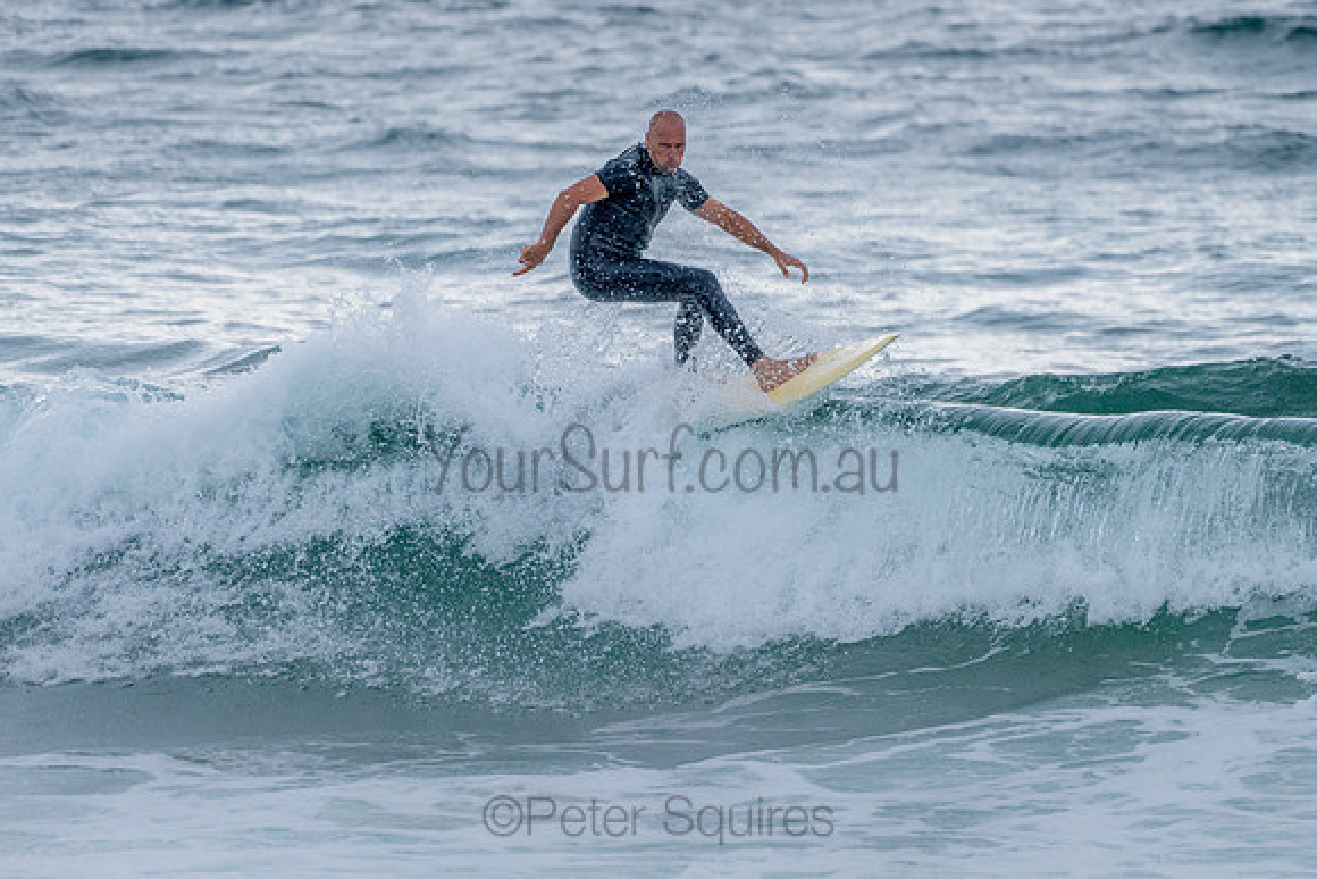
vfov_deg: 2.2
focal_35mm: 613
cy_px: 463
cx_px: 718
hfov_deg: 3.4
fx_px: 22431
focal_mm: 500
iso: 900
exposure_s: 1/2000
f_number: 5.6
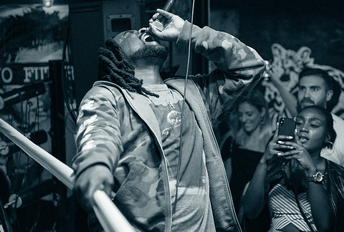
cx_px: 176
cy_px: 98
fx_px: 652
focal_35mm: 68
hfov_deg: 29.5
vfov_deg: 20.2
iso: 5000
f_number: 2.8
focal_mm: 56
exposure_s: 1/320
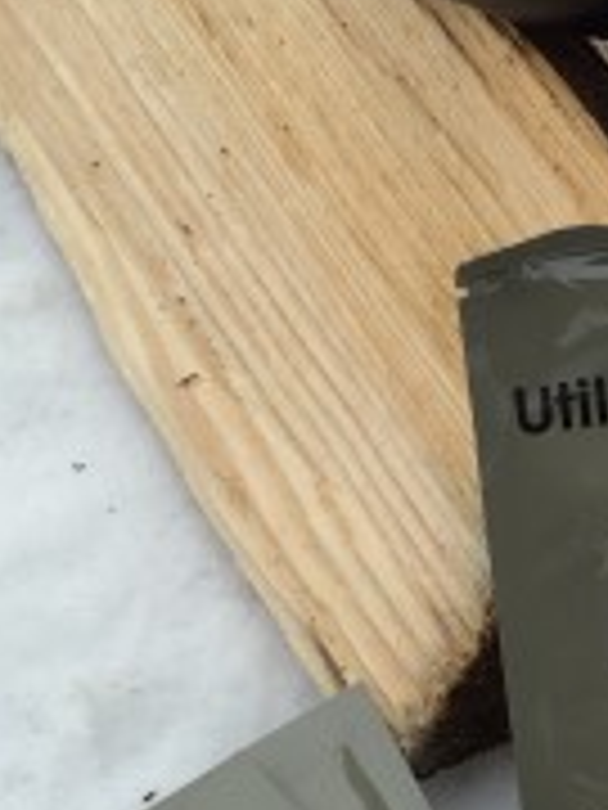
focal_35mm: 103
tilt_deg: -51.0
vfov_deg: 19.1
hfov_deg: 14.2
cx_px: 567
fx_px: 2412
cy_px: 405
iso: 32
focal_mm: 4.15
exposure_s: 1/321
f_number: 2.2
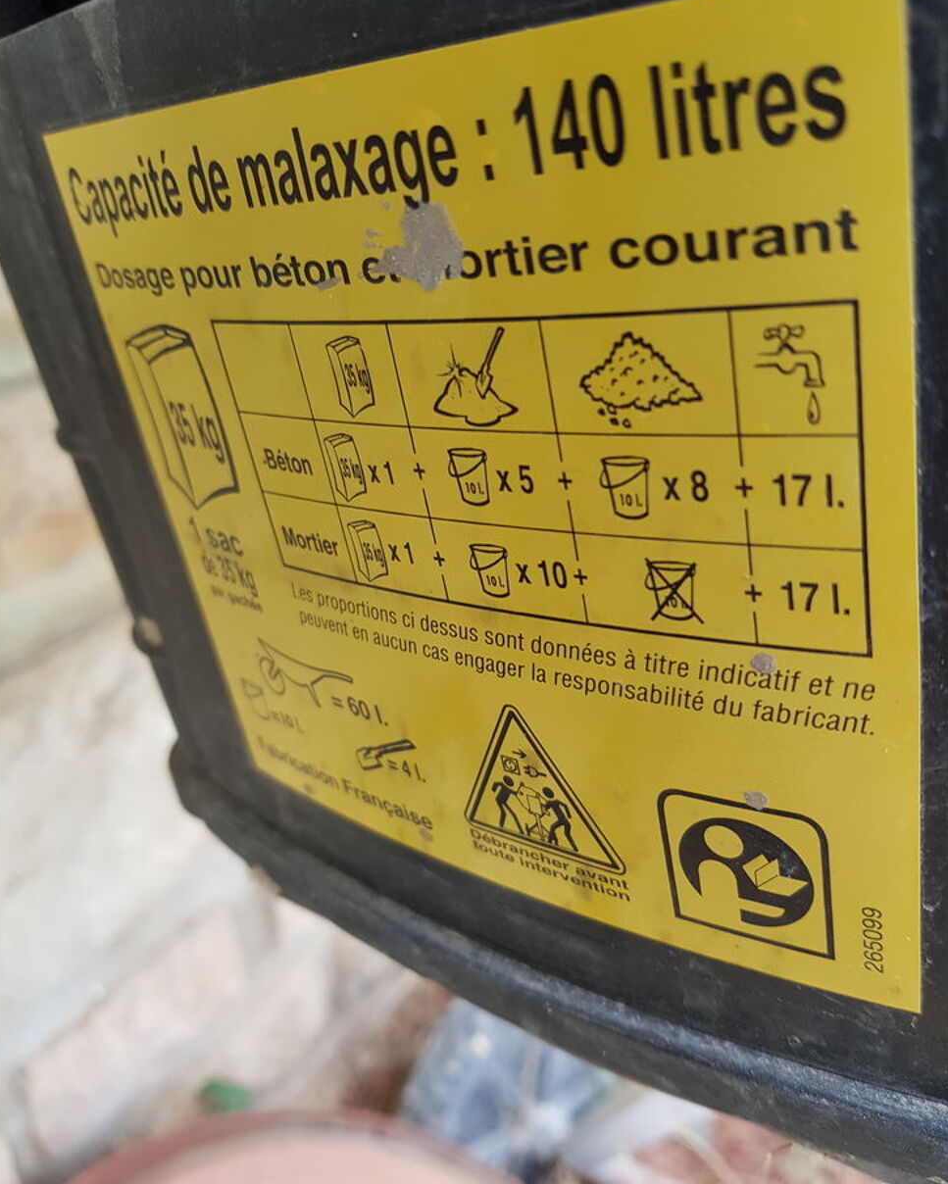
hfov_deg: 51.5
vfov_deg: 62.2
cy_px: 583
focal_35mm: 28
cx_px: 483
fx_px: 982
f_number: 1.7
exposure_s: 1/100
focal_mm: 4.3
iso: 80
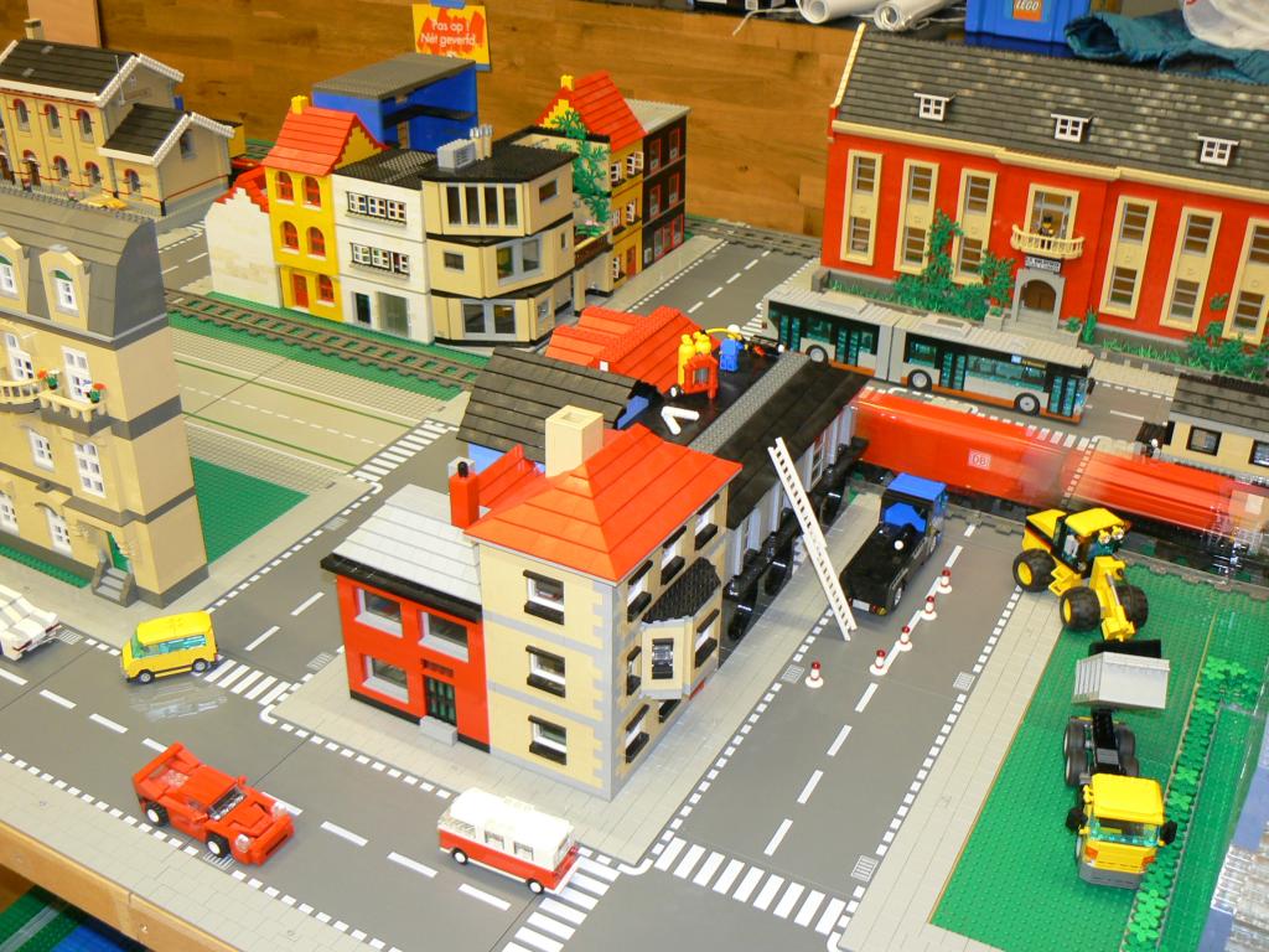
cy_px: 476
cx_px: 634
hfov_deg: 51.4
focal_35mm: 36
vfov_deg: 39.7
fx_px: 1320
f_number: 2.8
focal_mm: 6
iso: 100
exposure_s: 1/8
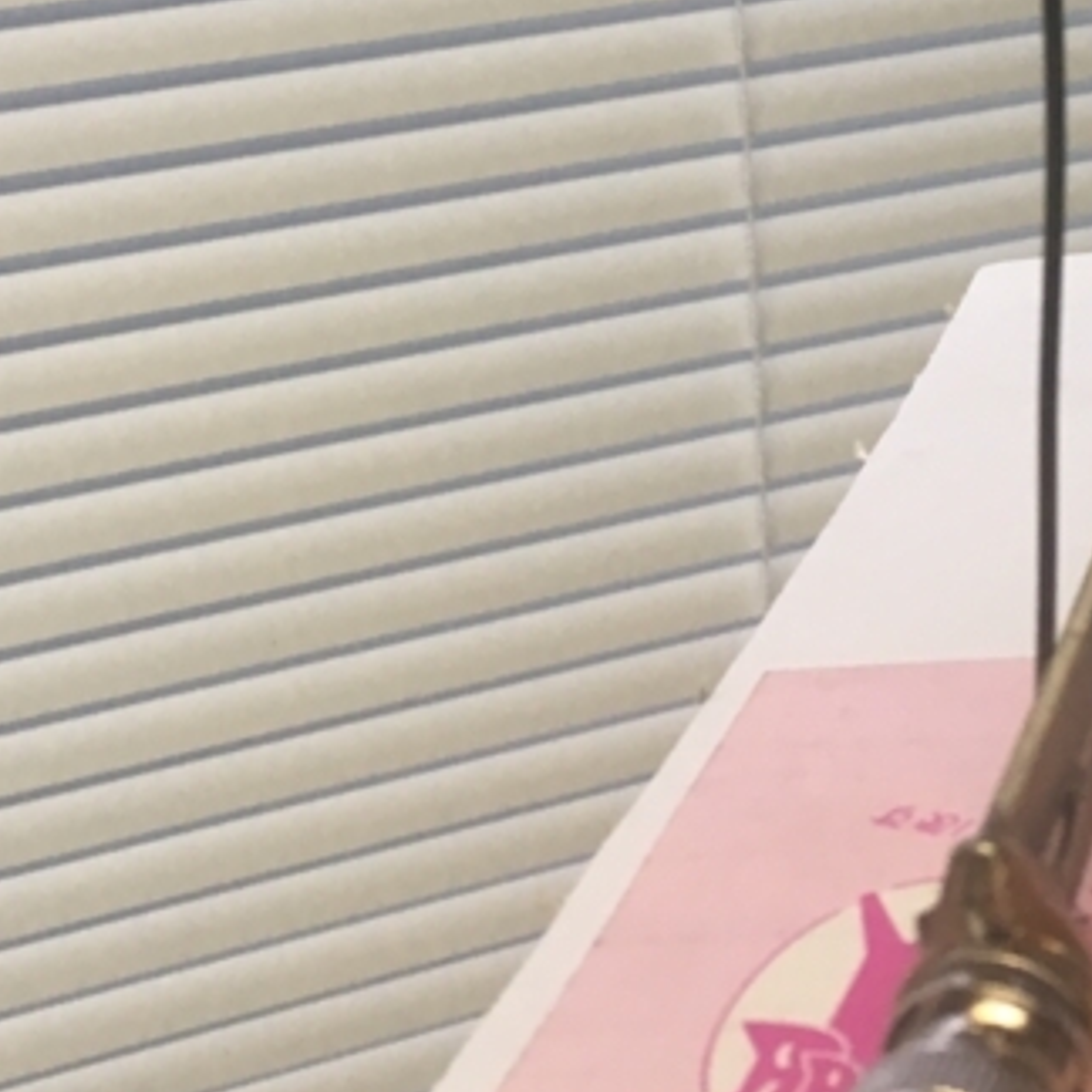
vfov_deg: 21.0
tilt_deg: -16.9
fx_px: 2891
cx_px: 880
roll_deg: +0.9
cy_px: 165
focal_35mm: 81
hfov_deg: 21.1
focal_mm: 4.15
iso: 64
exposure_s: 1/30
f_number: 2.2
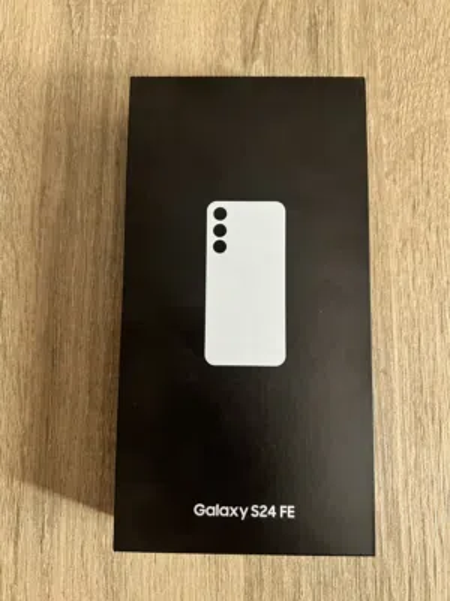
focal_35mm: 26
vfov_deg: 67.3
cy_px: 300
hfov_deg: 53.1
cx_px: 225
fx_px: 451
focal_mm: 5.7
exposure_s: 1/36
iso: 500
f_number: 1.5
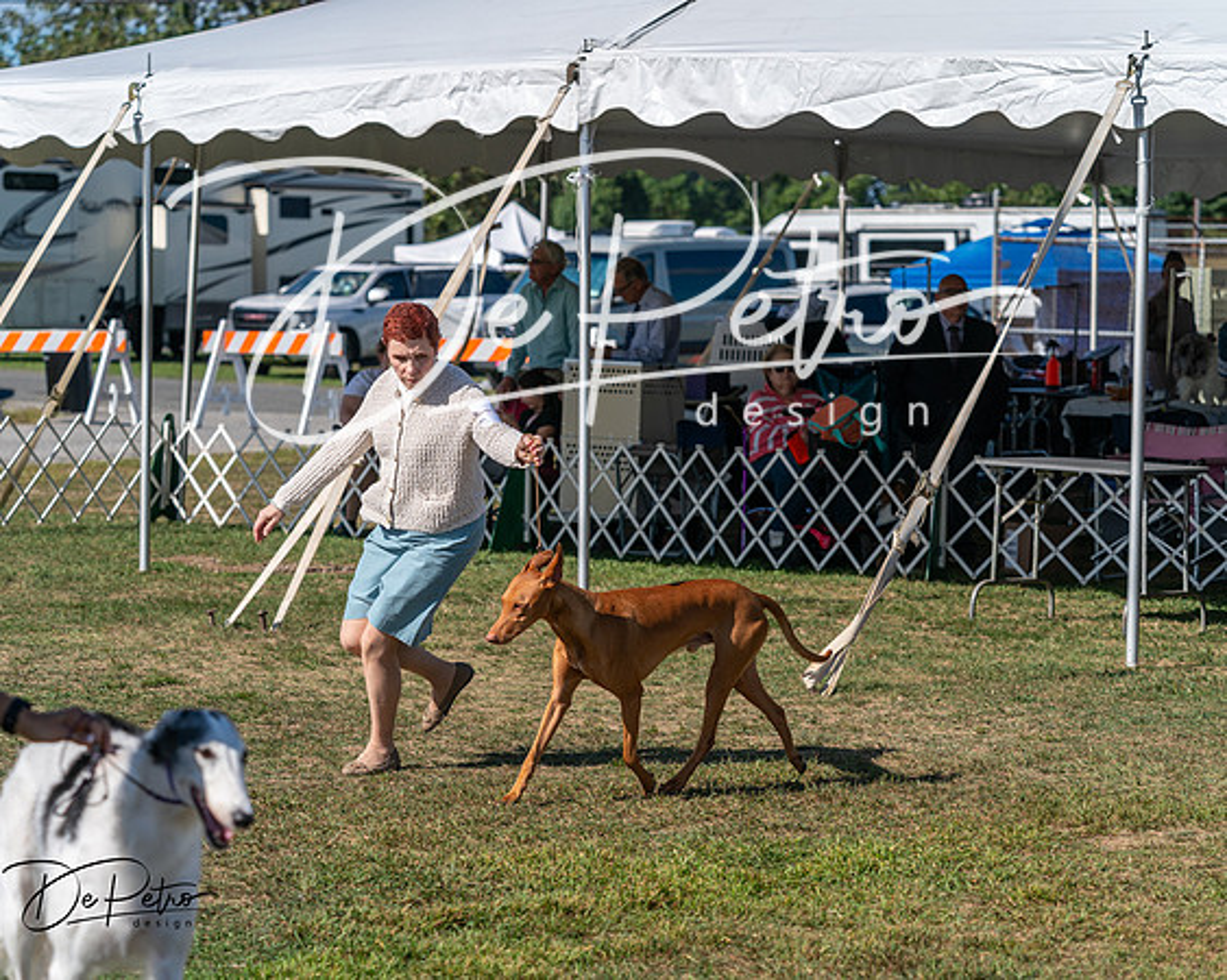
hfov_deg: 17.4
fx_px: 4006
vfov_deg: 14.0
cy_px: 490
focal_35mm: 110
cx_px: 614
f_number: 4.5
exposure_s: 1/1250
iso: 100
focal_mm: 98
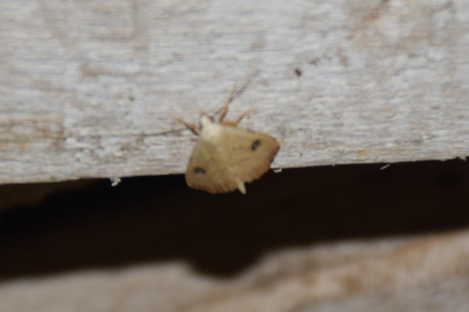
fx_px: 2736
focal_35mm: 210
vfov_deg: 6.5
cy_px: 156
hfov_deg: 9.8
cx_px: 234
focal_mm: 140
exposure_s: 1/60
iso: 320
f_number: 5.6
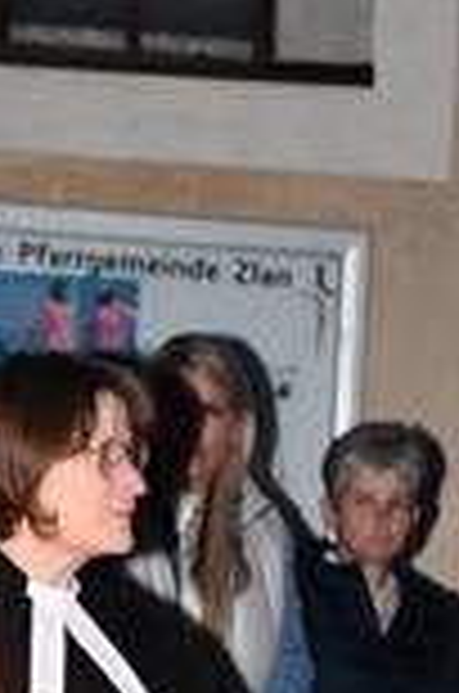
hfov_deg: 4.0
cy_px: 1094
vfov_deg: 6.0
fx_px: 6531
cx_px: 212
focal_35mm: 340
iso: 6400
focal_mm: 58
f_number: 4.8
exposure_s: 1/60
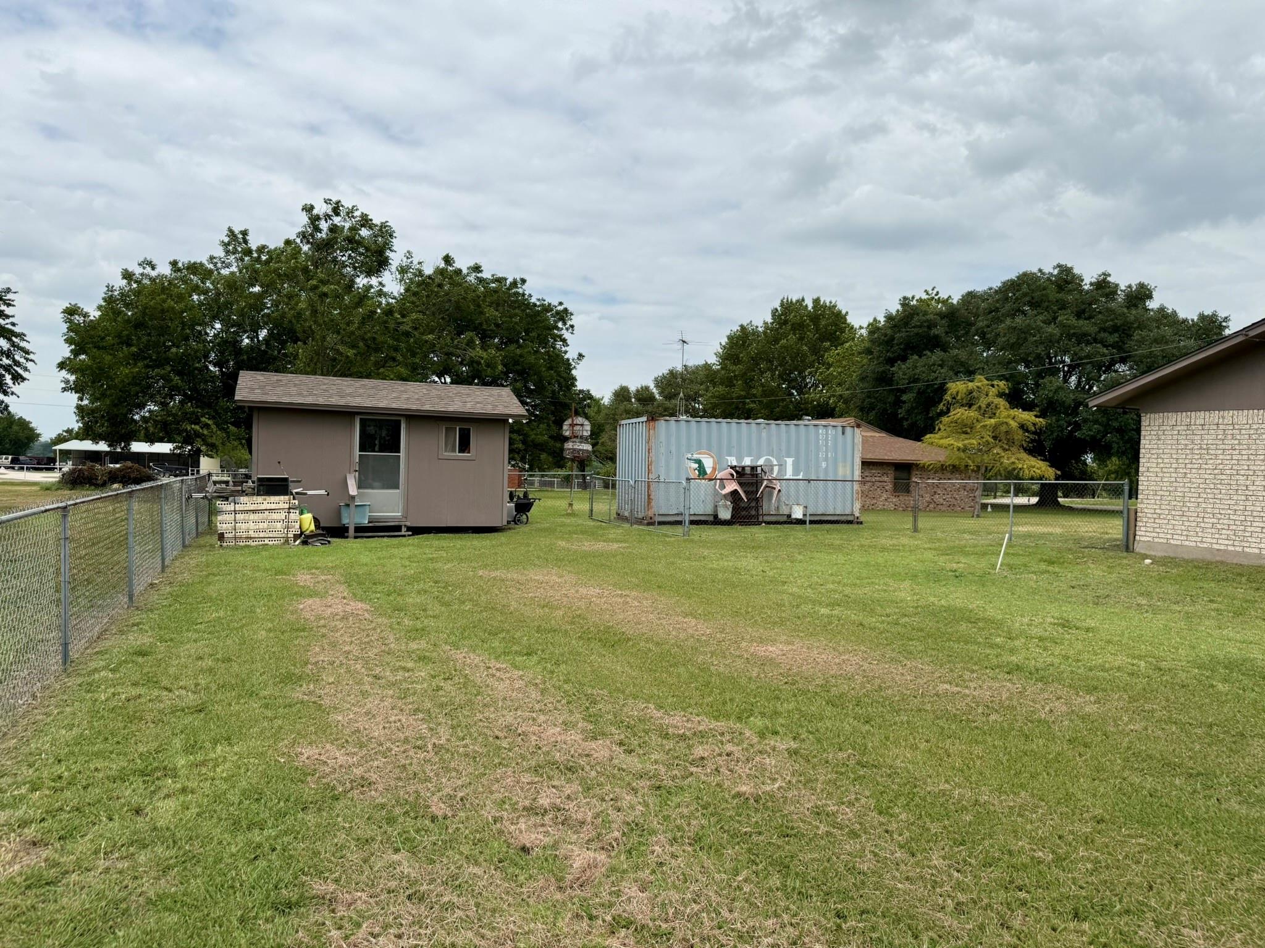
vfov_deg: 56.8
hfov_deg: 71.6
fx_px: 877
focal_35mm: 24
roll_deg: -1.8
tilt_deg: +0.2
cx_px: 632
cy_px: 474
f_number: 1.78
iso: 80
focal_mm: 6.76
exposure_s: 1/6711
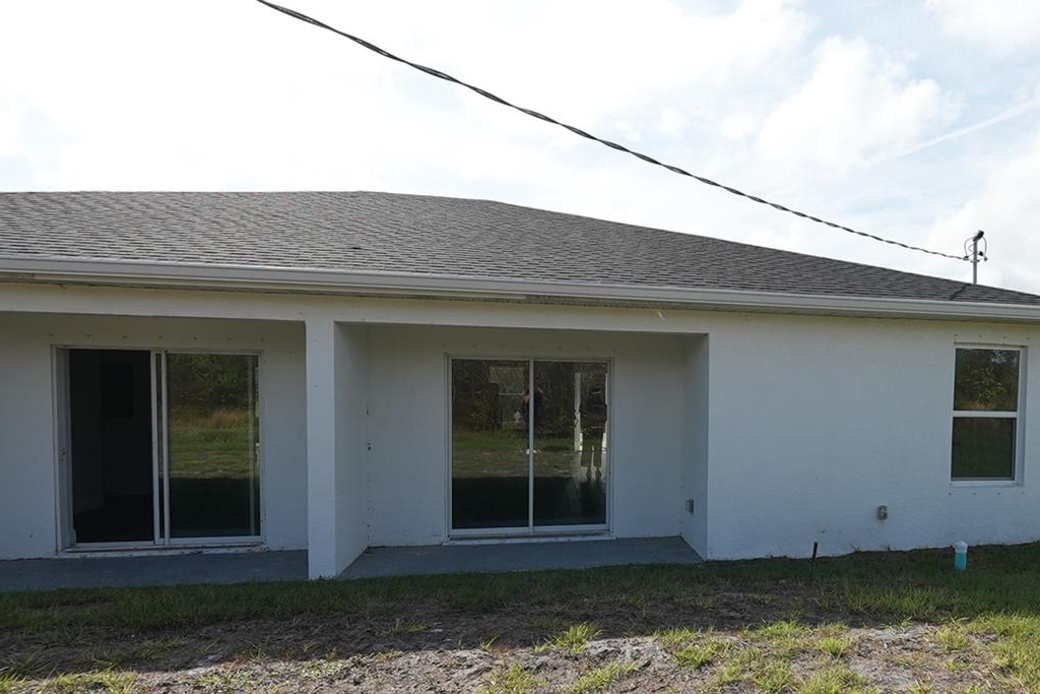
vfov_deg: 50.9
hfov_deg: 68.4
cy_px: 420
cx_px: 733
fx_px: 722
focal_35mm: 25
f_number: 4.5
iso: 80
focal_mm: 11
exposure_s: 1/640
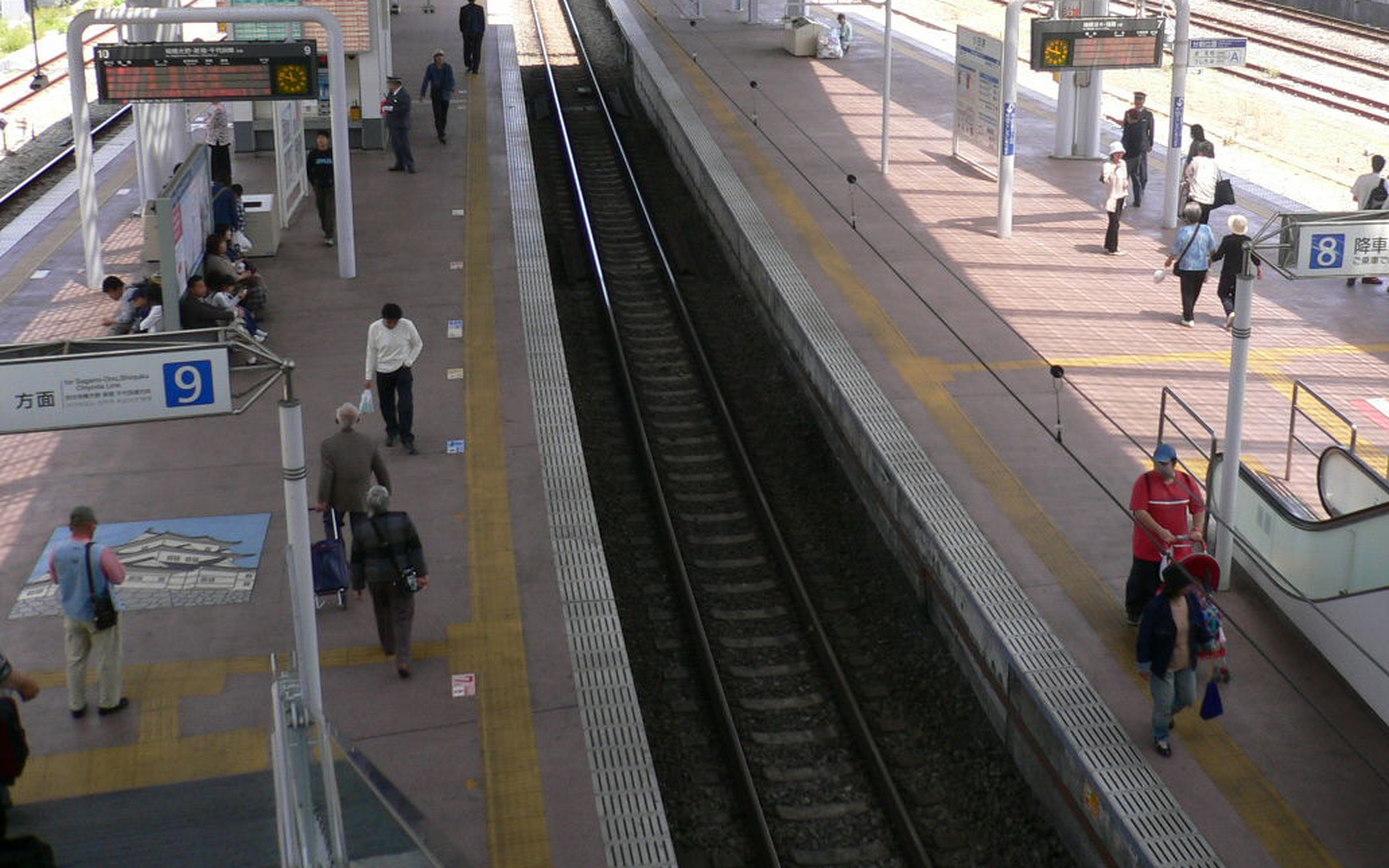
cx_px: 829
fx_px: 1741
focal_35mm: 46
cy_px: 262
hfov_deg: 43.3
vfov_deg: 27.8
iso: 80
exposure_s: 1/250
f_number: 2.8
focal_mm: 5.8
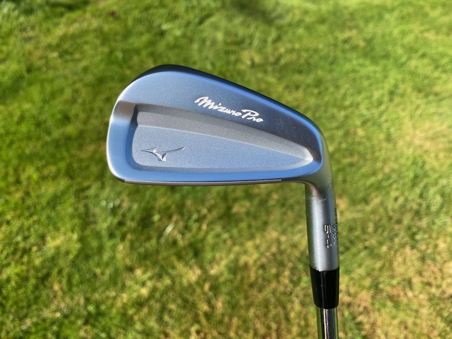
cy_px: 170
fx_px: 326
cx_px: 226
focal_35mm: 25
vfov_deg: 54.9
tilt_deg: -51.8
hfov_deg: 69.4
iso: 32
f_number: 1.8
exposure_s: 1/1157
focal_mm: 4.25
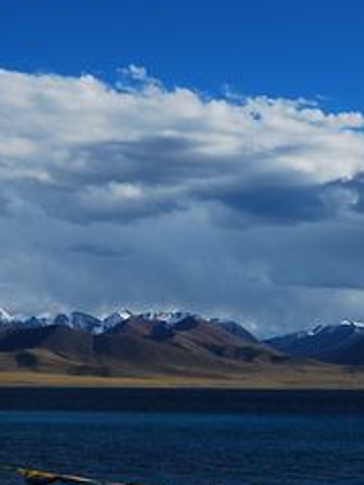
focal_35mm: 99
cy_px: 56
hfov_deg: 14.9
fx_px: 1389
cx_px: 144
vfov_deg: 19.5
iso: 100
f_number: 11
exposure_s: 1/160
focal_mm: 16
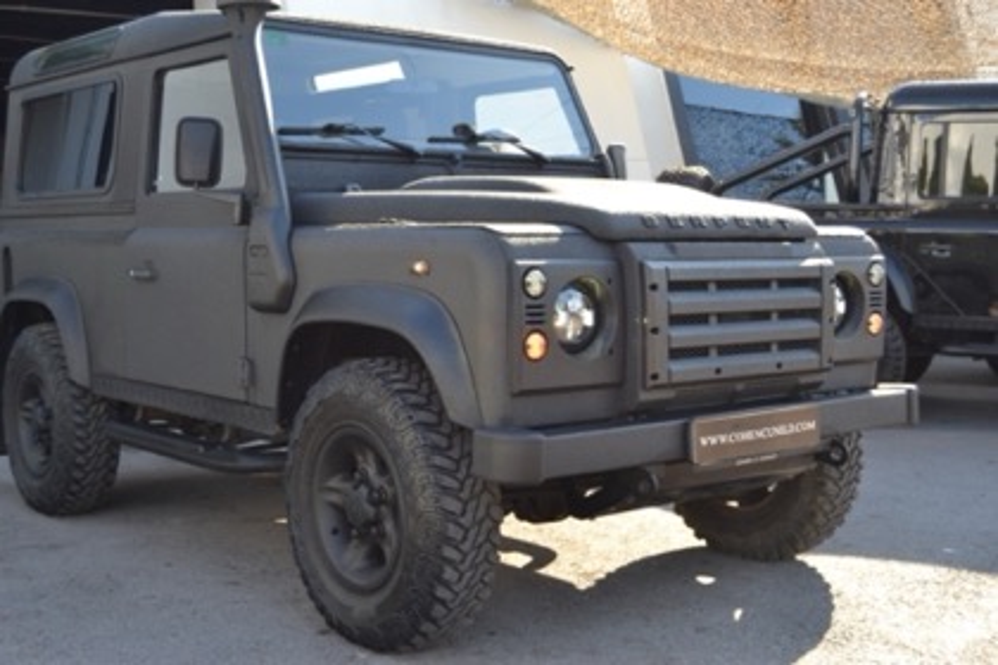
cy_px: 332
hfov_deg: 42.3
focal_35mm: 46
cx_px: 499
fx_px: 1289
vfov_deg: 28.9
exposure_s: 1/125
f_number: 5.6
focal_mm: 31
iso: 180
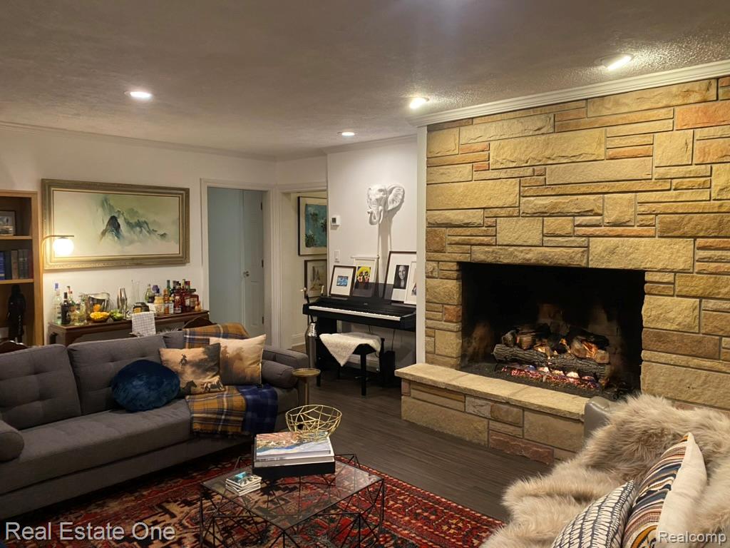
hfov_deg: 67.3
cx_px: 365
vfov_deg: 53.1
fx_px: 548
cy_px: 274
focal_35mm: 26
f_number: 1.8
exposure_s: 1/40
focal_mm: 4.25
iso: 400
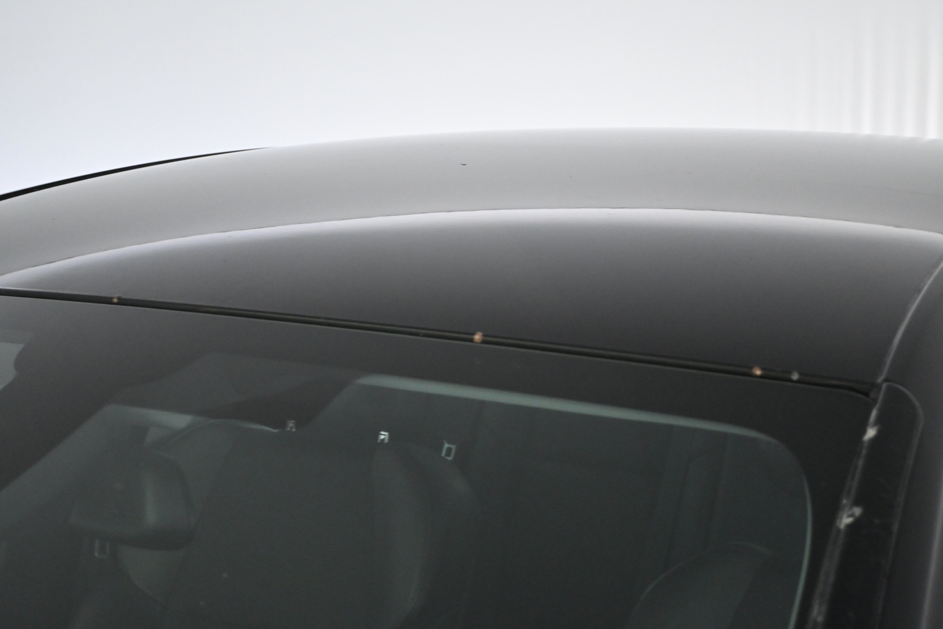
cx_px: 472
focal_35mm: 63
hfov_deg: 31.9
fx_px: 1650
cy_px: 314
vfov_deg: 21.6
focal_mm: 42
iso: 3200
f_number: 5.6
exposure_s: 1/125
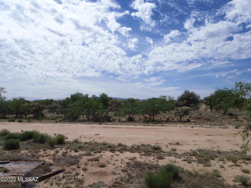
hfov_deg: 63.4
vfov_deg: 49.7
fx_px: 203
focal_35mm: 28
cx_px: 126
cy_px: 94
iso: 64
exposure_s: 1/800
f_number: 5
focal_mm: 5
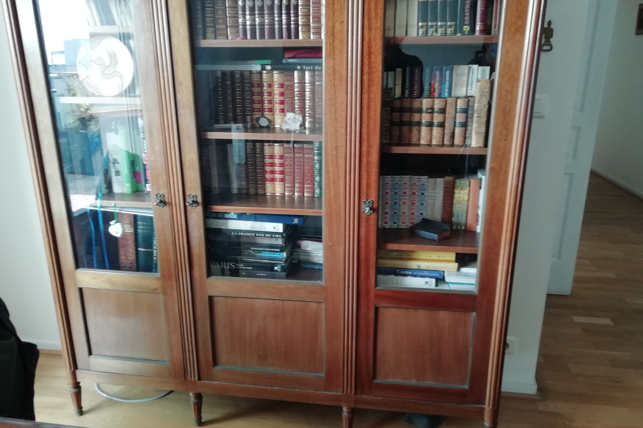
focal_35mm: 28
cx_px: 312
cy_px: 211
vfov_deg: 46.4
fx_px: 500
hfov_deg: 65.5
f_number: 2.2
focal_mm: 3.46
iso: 80
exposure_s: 1/40
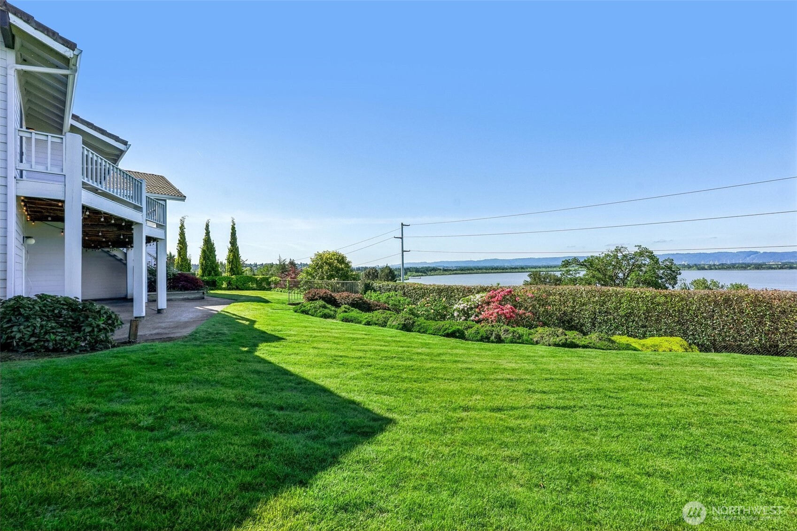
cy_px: 266
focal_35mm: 16
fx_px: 354
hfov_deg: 96.7
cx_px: 398
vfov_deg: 73.7
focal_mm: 16
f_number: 8
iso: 400
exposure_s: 1/1250
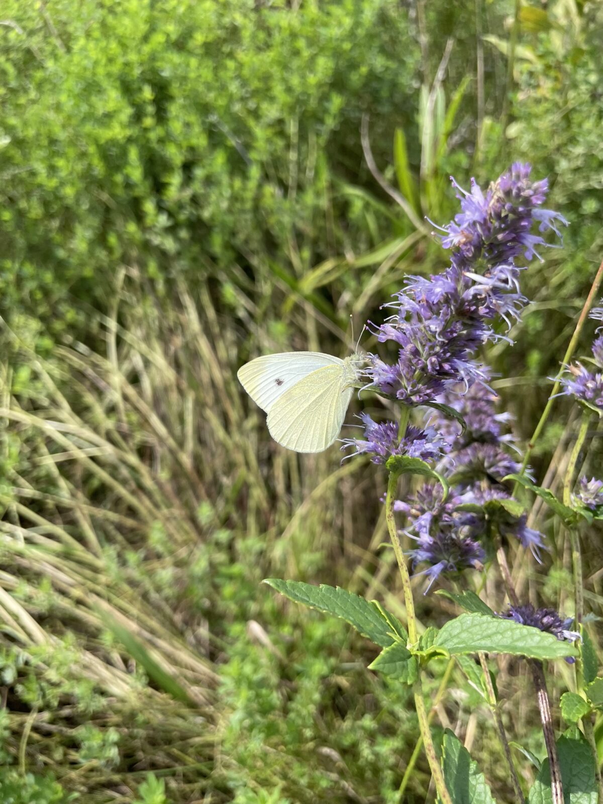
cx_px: 302
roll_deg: -13.4
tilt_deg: -38.5
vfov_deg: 67.3
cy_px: 402
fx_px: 604
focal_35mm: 26
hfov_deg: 53.1
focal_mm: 4.2
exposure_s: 1/2174
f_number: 1.6
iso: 32
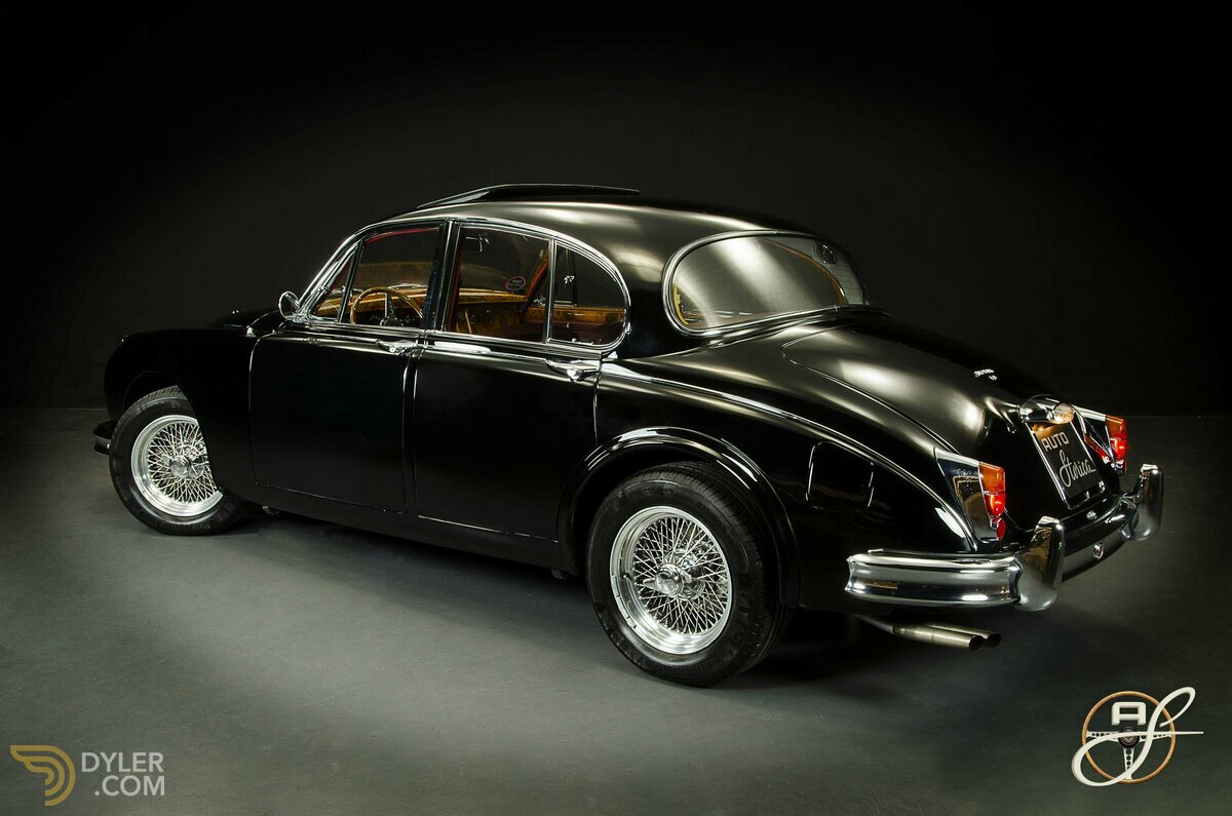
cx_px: 616
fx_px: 1230
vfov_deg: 36.7
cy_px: 408
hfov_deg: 53.2
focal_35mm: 36
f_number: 14
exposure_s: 1.3
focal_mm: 24
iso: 200
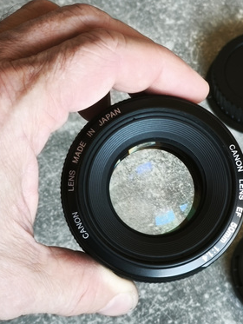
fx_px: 627
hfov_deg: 21.9
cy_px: 178
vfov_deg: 28.9
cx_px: 155
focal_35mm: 67
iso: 1000
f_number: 1.9
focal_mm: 7.1
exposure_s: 1/50
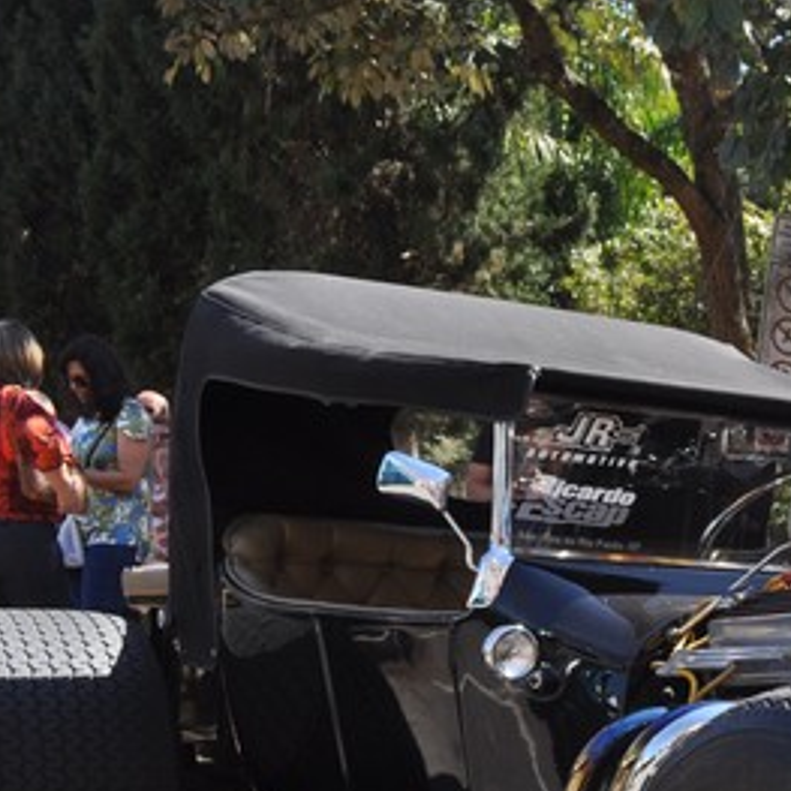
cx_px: 913
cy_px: 746
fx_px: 1887
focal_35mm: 73
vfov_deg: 22.9
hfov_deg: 22.1
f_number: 6.7
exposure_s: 1/350
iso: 200
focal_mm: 20
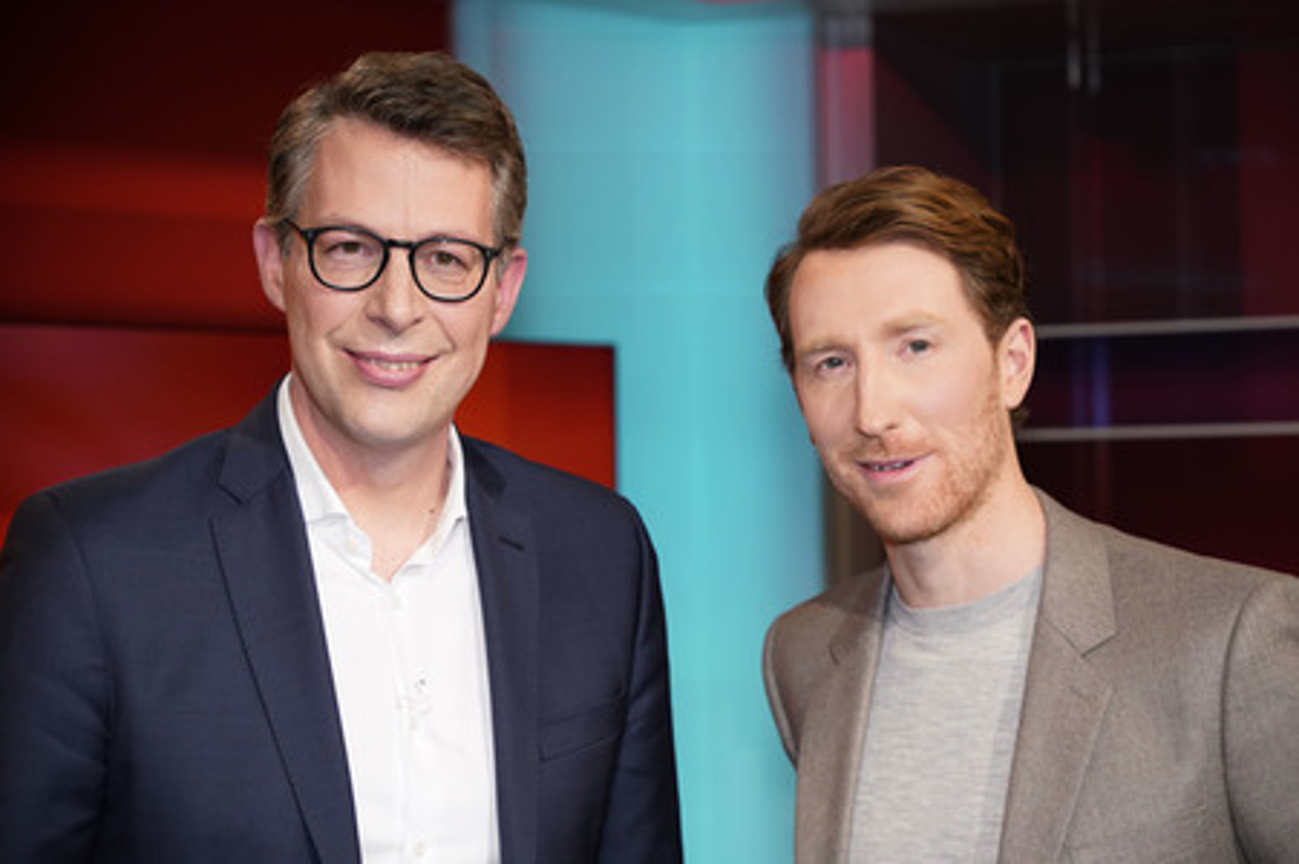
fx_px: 2740
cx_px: 650
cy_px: 432
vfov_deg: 17.9
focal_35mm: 76
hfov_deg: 26.7
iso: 1600
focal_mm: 76
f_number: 5
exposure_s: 1/125
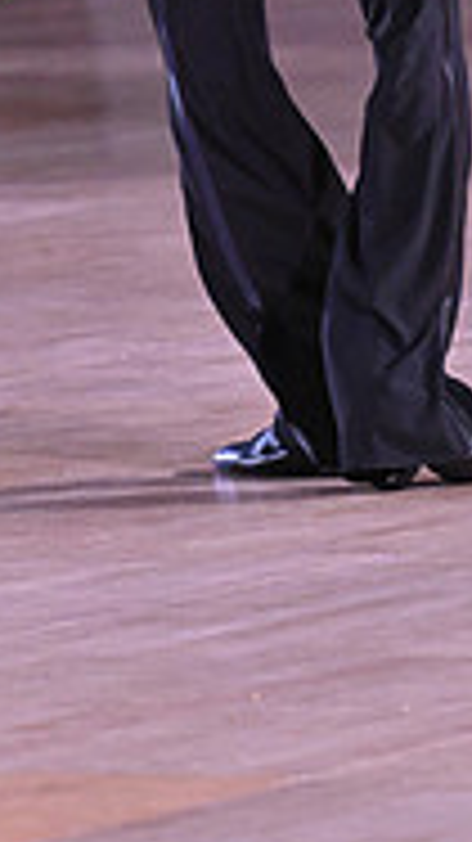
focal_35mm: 519
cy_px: -198
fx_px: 11563
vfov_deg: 4.2
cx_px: 344
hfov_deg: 2.3
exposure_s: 1/400
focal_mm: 160
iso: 5000
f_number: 5.6
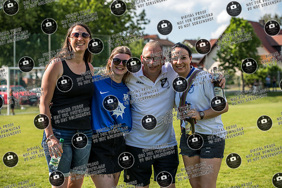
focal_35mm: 74
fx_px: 580
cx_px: 144
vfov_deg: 18.4
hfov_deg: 27.3
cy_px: 91
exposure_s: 1/1600
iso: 320
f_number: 3.5
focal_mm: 70
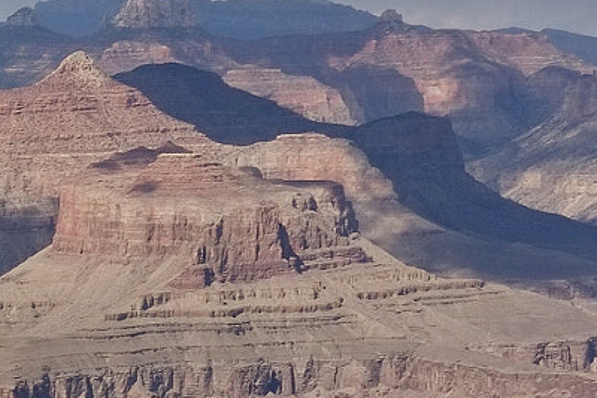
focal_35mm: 212
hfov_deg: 9.2
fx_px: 3517
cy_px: 468
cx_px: -539
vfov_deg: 6.4
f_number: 11
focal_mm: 35
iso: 320
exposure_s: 1/480
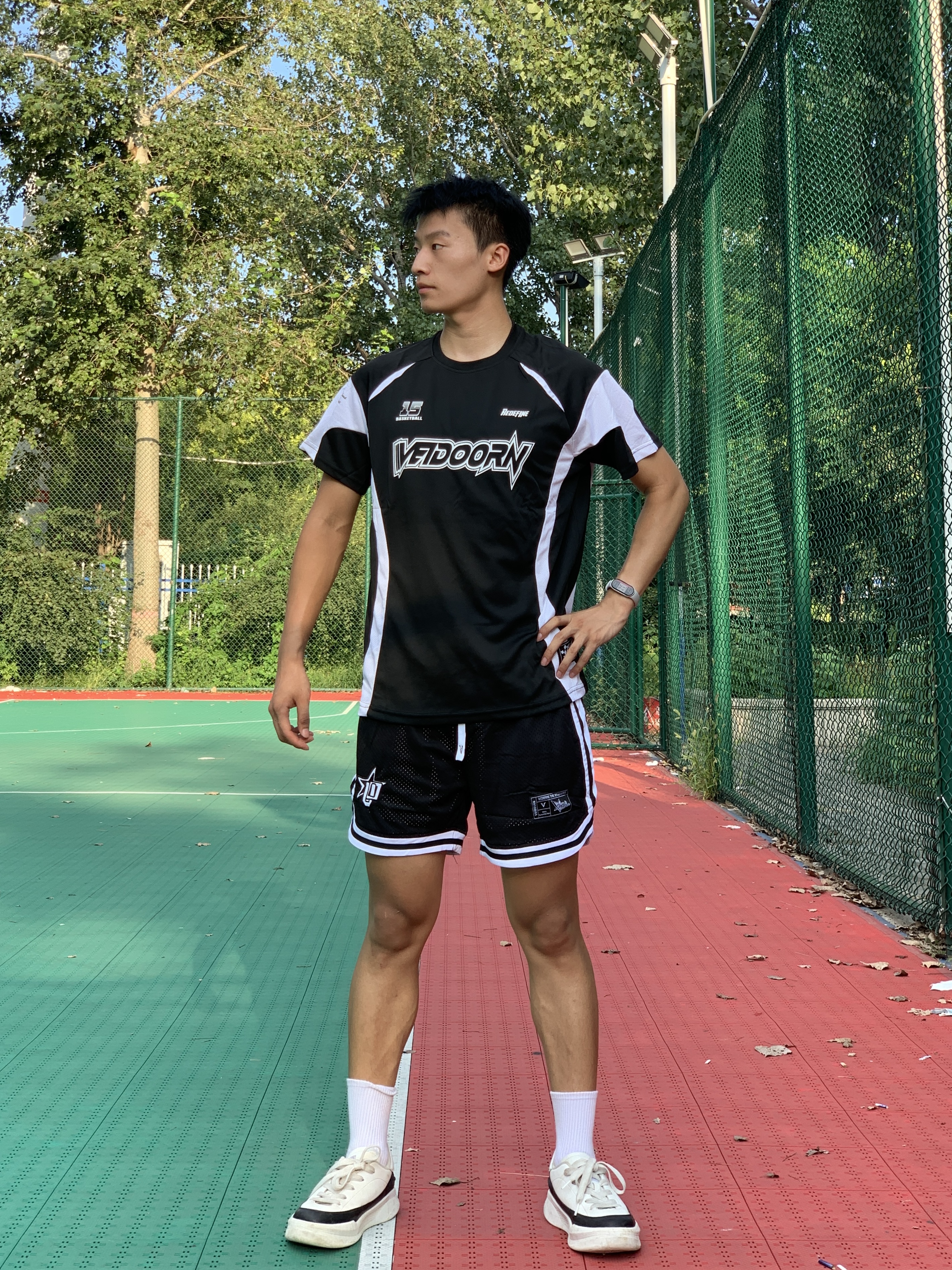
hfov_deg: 28.0
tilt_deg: +1.3
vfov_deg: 36.8
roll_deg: -0.1
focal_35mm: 52
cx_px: 476
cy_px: 635
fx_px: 1907
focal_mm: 6
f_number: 2.4
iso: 16
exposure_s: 1/123
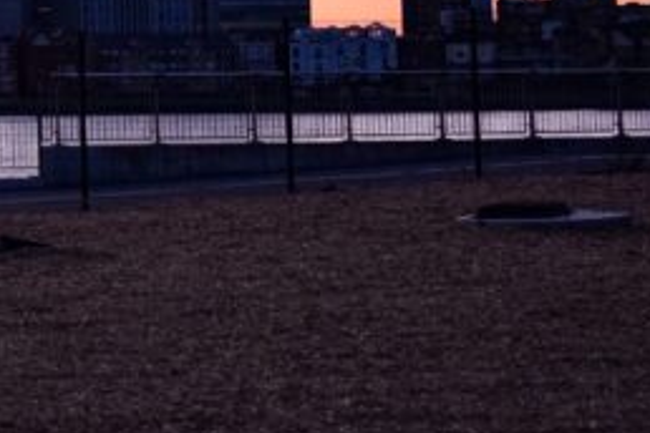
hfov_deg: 14.3
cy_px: -142
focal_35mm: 125
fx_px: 2256
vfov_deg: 10.7
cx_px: -547
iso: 800
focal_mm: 21
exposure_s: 1/500
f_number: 5.6
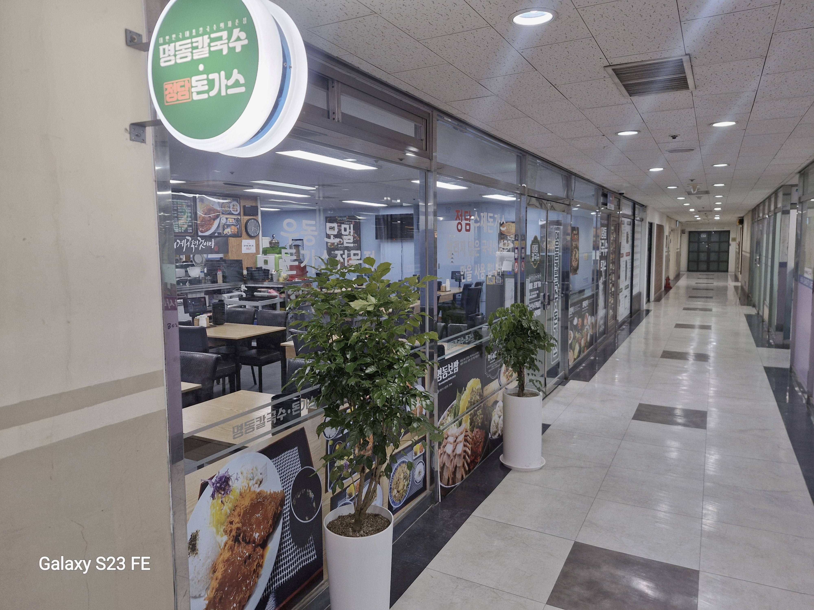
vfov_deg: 58.9
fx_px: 541
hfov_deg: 73.9
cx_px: 407
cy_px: 305
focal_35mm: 23
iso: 200
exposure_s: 1/120
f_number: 1.8
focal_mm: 5.54
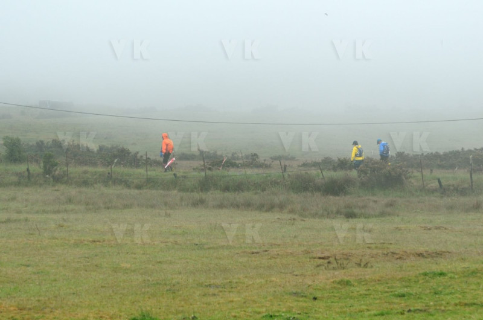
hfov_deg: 6.9
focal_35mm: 300
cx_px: 242
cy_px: 160
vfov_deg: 4.6
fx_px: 4017
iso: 250
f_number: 8
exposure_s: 1/250
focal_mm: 200
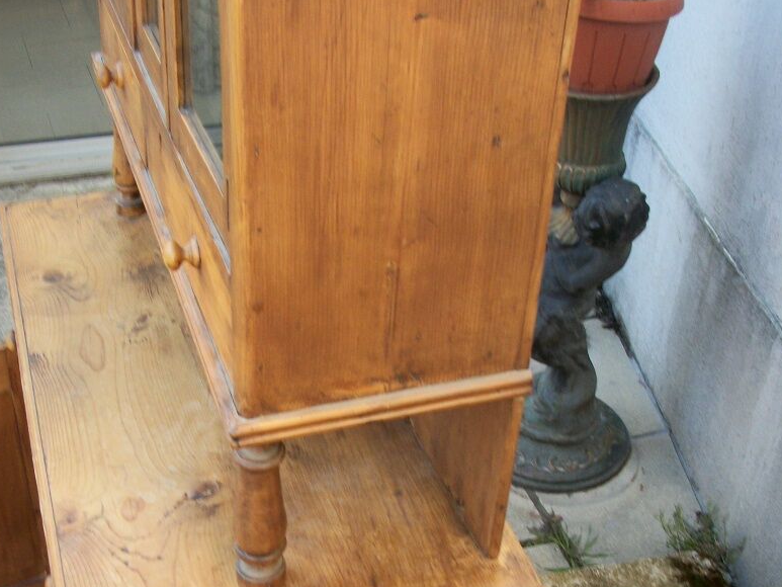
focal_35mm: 53
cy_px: 467
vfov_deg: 27.0
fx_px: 1197
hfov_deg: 36.0
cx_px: 311
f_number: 2.9
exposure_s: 1/100
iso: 80
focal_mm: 5.7
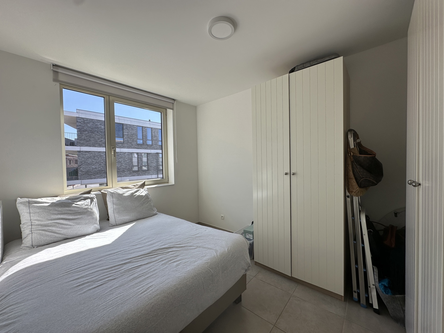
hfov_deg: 102.1
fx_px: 180
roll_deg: +0.6
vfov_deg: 85.7
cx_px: 222
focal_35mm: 14
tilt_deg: -0.8
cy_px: 166
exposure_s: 1/479
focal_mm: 2.22
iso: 40
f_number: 2.2
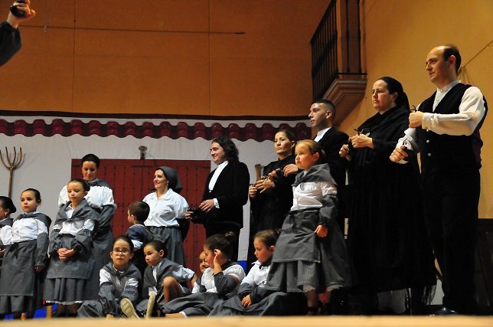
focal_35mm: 57
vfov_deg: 23.7
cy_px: 164
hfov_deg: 35.1
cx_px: 246
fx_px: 779
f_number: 4.5
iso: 3200
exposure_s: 1/125
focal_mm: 38
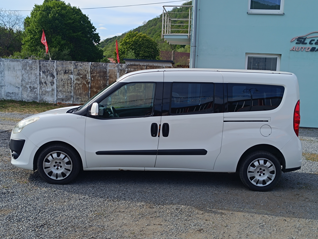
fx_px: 220
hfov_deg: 71.6
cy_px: 120
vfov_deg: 56.8
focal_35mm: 24
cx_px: 159
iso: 54
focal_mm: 5.59
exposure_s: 1/833
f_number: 1.88
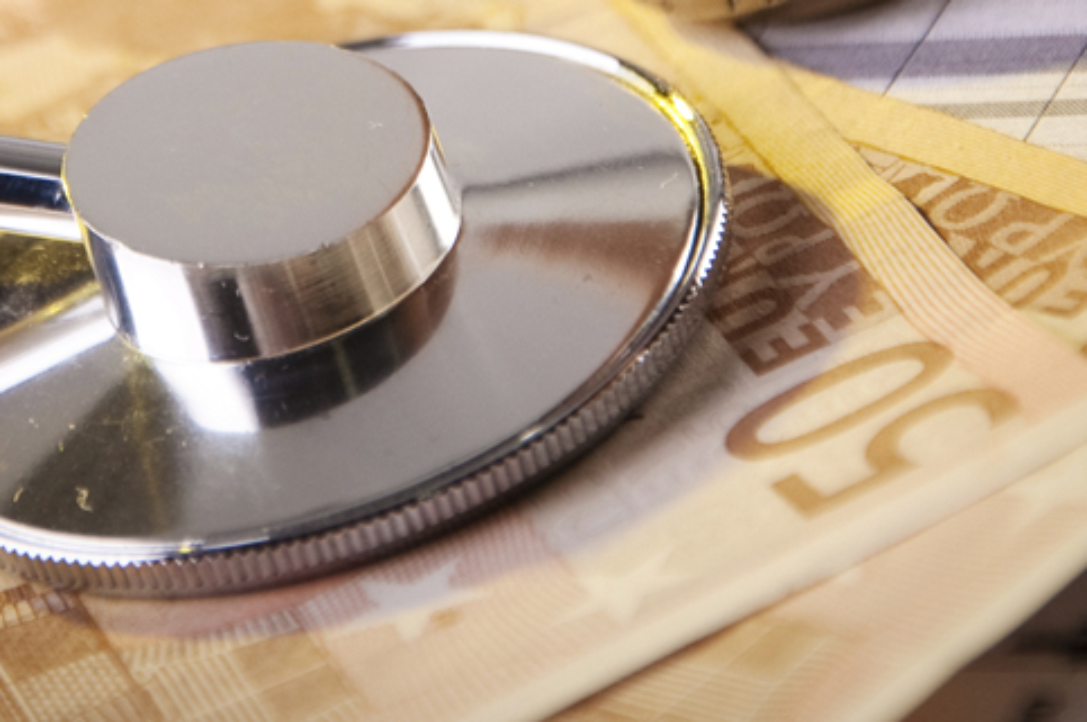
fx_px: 11801
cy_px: -129
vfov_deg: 3.5
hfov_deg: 5.3
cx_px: 236
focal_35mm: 391
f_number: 5.6
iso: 160
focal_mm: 105
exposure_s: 1/200
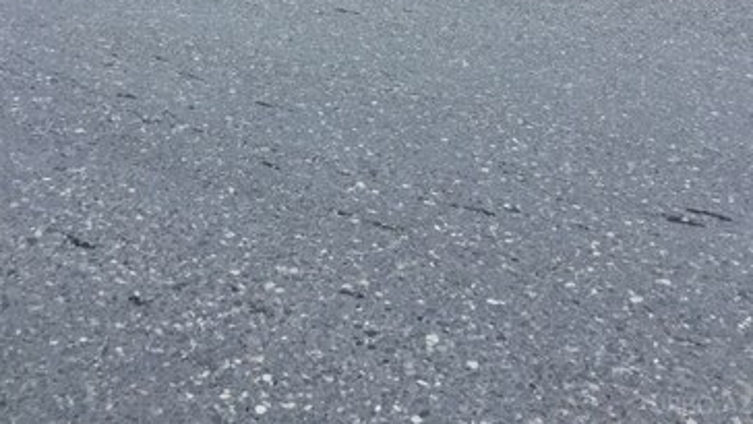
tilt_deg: -7.3
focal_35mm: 43
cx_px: 376
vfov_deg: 25.1
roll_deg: -1.6
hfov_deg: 47.3
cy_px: -81
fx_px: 859
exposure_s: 1/33
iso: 40
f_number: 2.2
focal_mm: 4.15
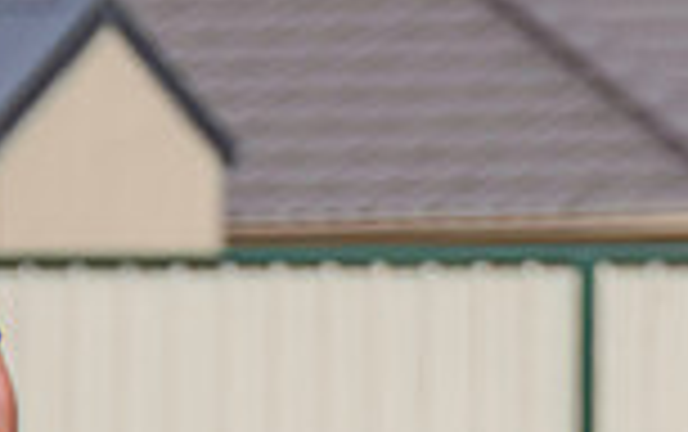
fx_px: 39888
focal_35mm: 2125
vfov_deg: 0.6
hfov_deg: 1.0
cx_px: 1034
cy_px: 578
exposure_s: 1/2500
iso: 800
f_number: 9
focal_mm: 550
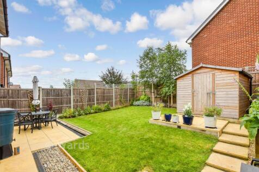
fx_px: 108
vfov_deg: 77.3
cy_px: 86
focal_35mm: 15
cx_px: 130
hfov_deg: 100.4
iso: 320
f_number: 8
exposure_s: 1/160
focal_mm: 10
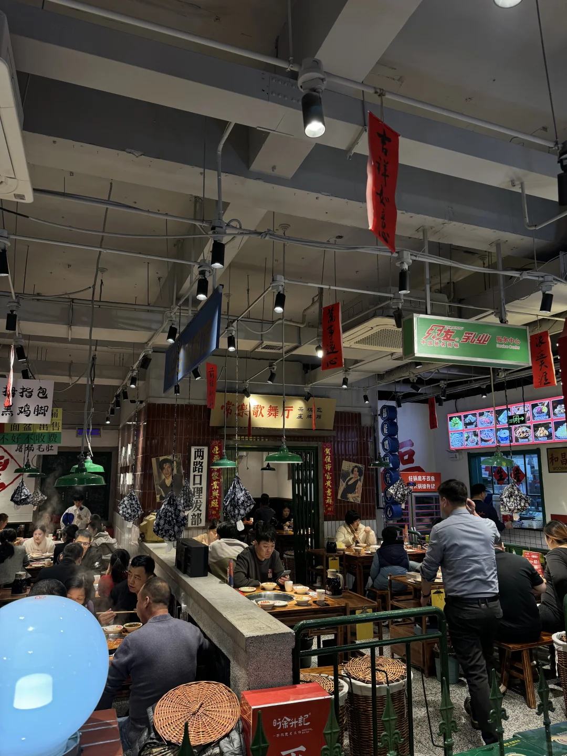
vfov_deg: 71.6
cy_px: 378
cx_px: 284
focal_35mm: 24
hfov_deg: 56.8
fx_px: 524
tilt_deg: +12.0
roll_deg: +0.6
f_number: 1.78
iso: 80
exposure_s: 1/100
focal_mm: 6.76
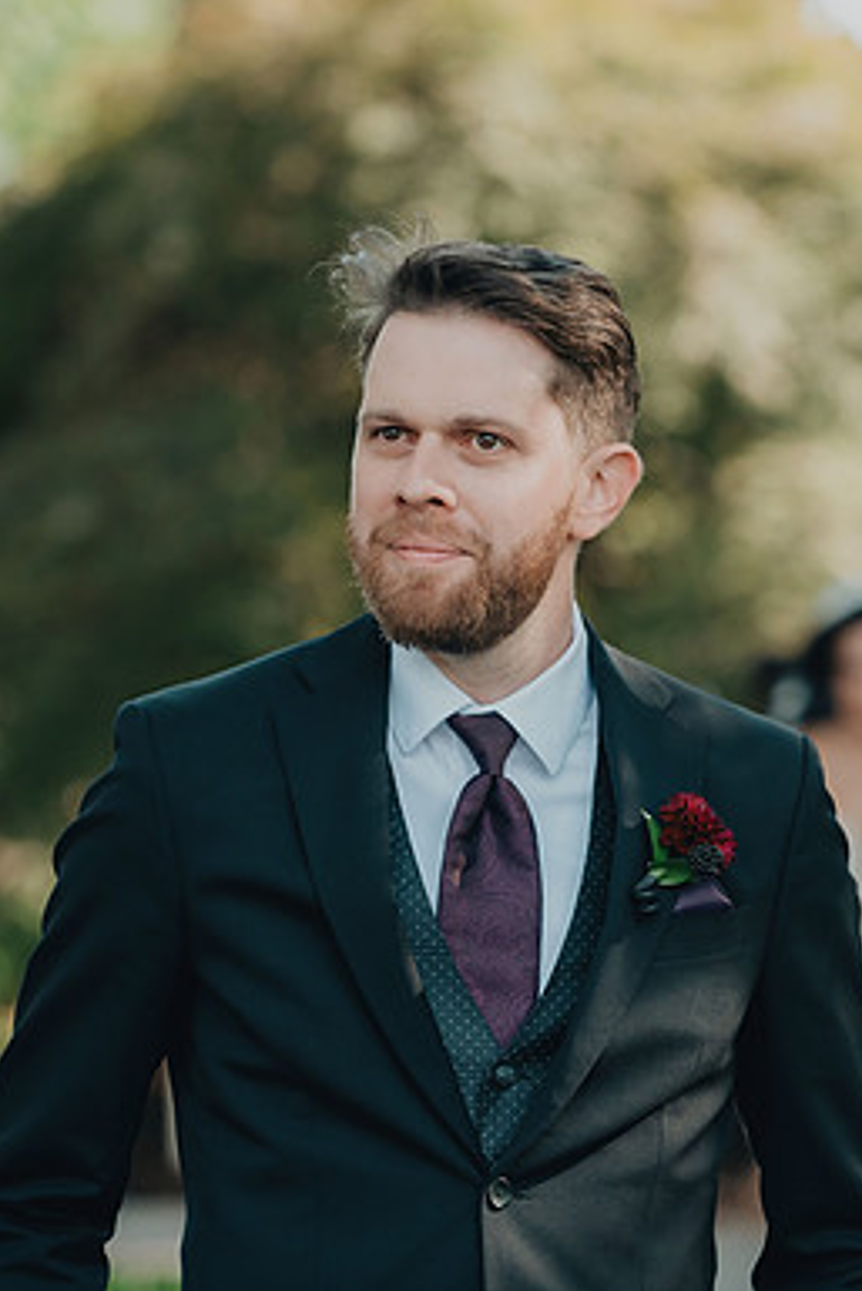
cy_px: 646
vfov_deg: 10.5
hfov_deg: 7.0
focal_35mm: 196
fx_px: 7033
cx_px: 557
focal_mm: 130
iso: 800
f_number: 3.5
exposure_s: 1/640
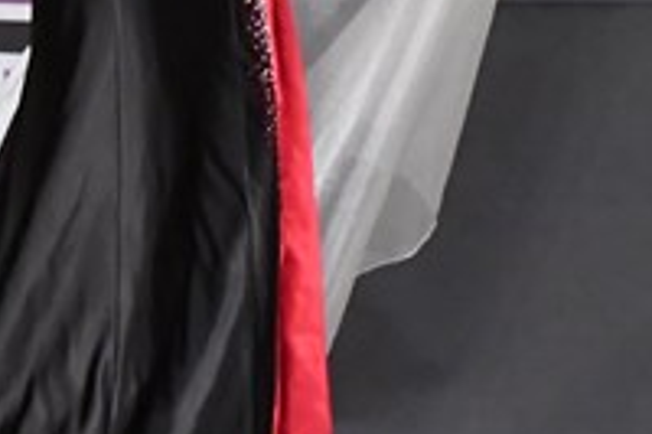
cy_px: -140
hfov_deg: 2.2
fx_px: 16811
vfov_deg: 1.5
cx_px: 350
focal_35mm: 929
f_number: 5.6
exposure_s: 1/400
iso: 6400
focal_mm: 160
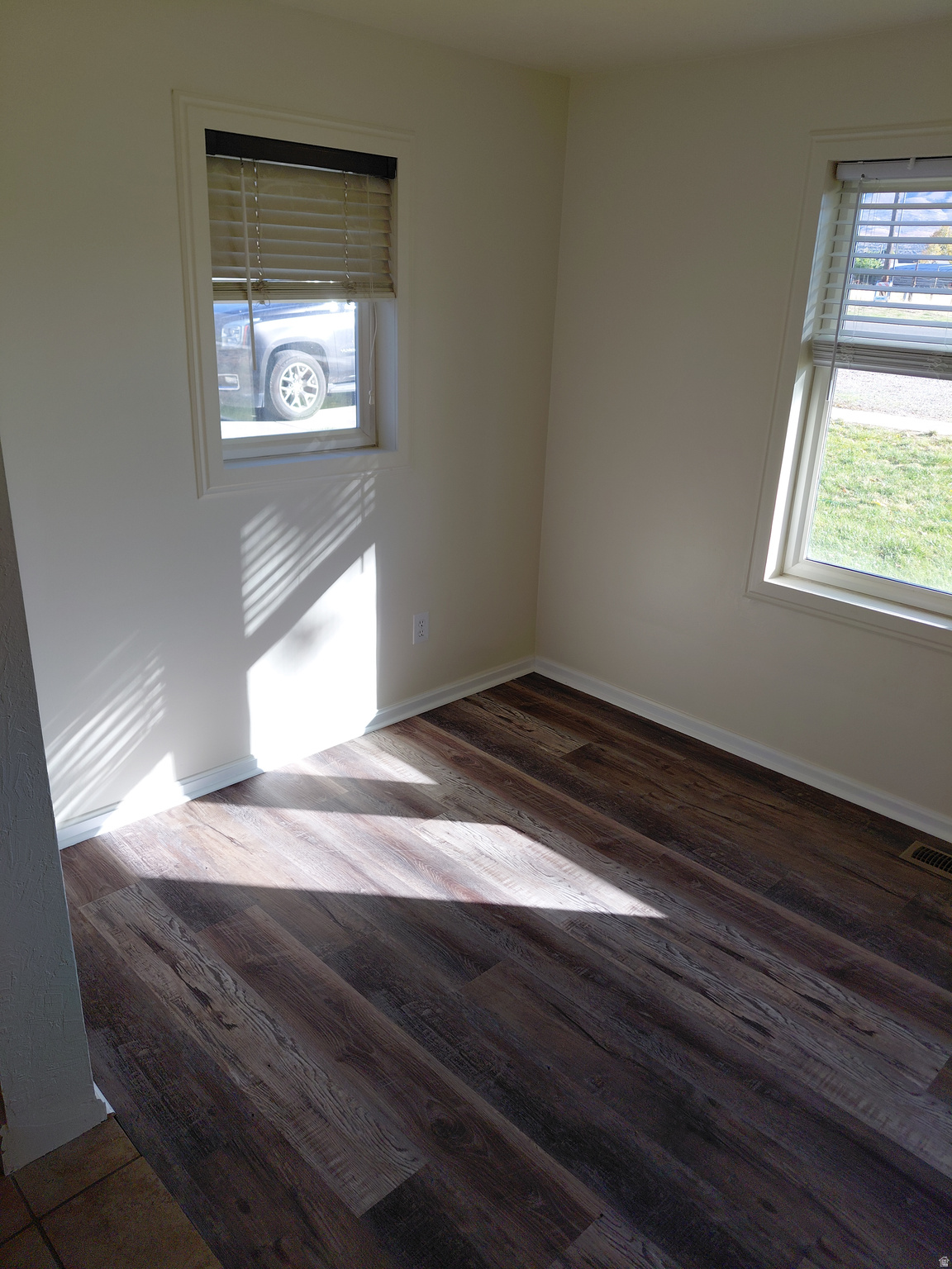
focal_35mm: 25
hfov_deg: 54.9
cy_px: 634
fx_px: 917
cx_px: 476
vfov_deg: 69.4
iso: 50
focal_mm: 4.69
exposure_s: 1/451
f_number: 1.8
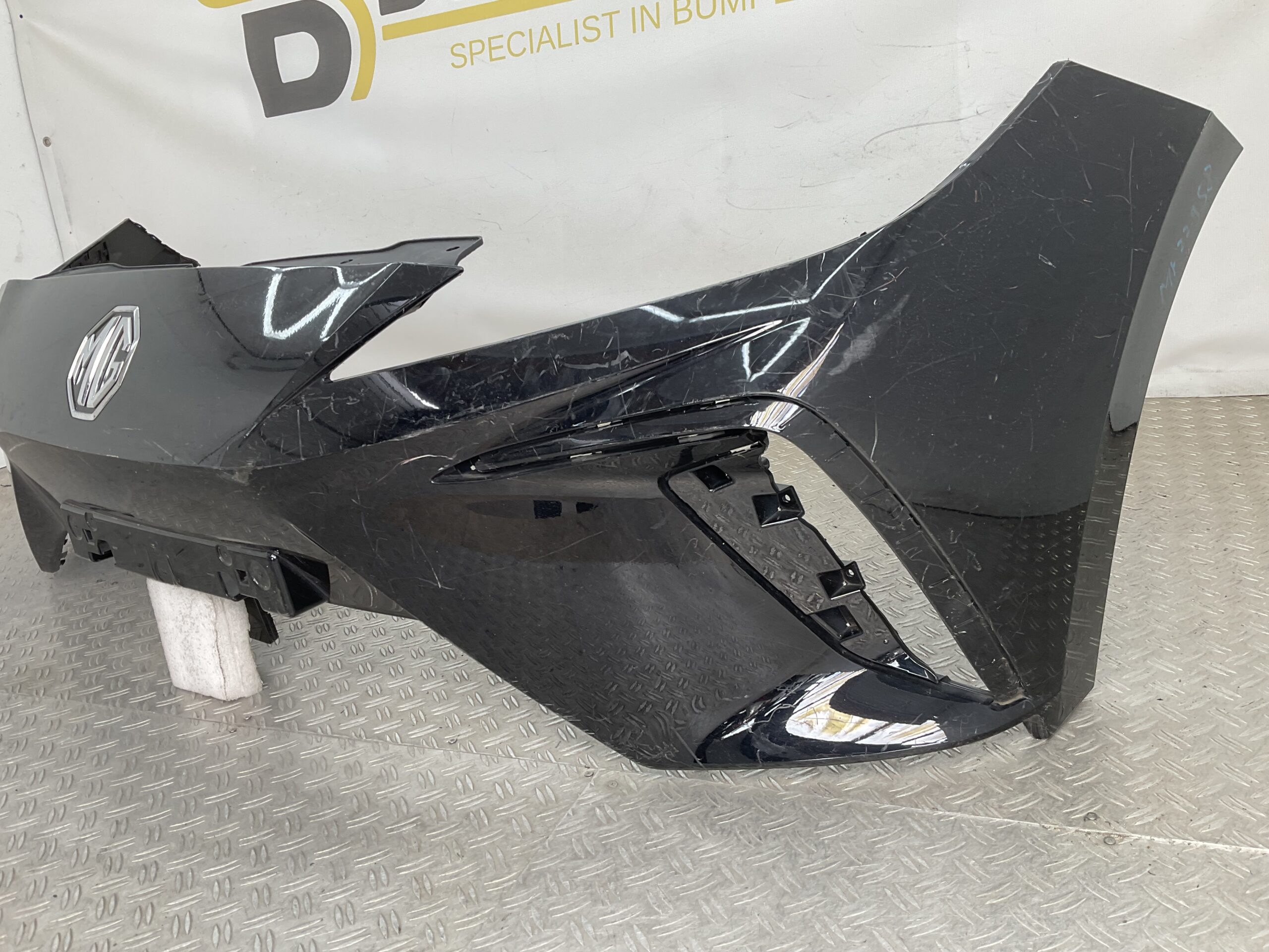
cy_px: 476
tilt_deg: -18.1
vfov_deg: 48.2
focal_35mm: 29
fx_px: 1063
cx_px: 634
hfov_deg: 61.7
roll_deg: +8.4
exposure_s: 1/102
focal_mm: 3
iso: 16
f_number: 1.8
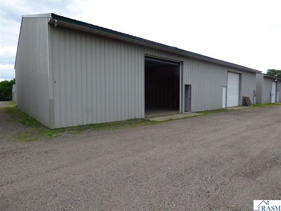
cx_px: 140
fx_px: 162
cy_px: 106
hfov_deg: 81.7
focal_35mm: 20
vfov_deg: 66.0
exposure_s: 1/320
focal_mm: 3.58
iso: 100
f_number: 2.8
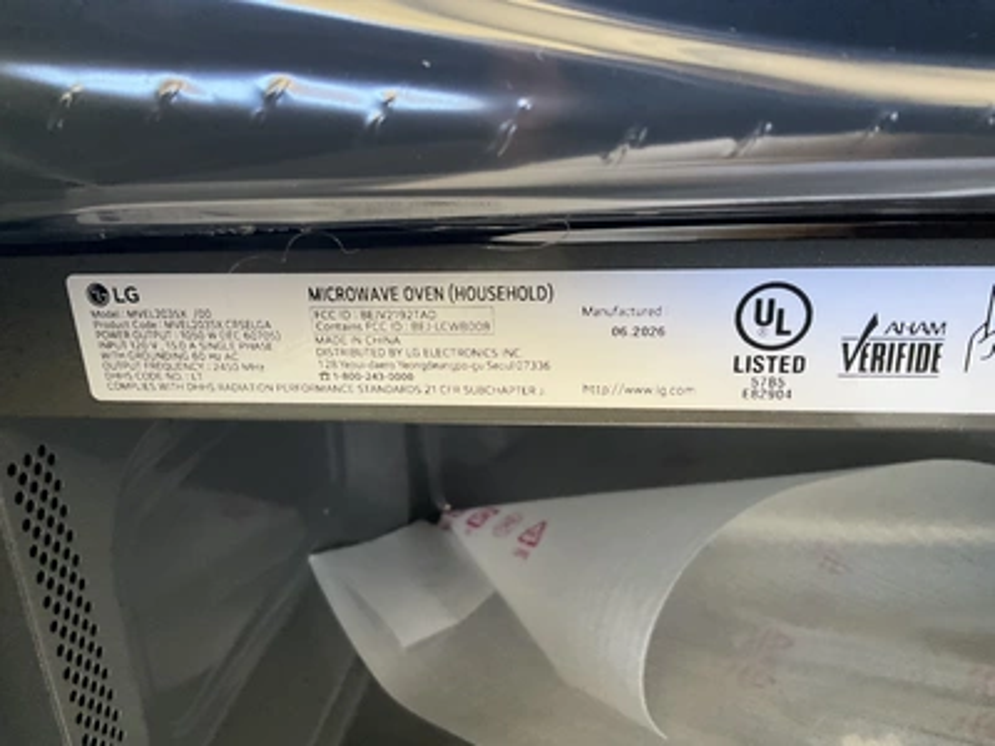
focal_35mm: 29
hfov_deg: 61.7
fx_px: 834
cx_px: 498
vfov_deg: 48.2
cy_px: 373
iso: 250
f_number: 1.8
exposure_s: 1/60
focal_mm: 3
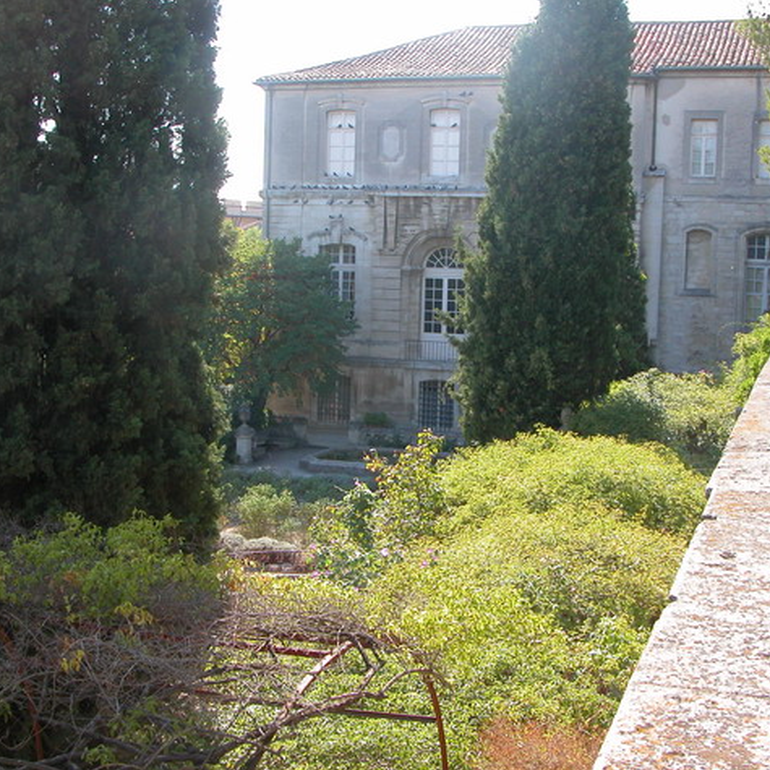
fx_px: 1258
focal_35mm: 50
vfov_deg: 34.0
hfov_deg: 34.0
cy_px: 386
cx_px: 381
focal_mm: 10.7
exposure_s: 1/164
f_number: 4.6
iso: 100
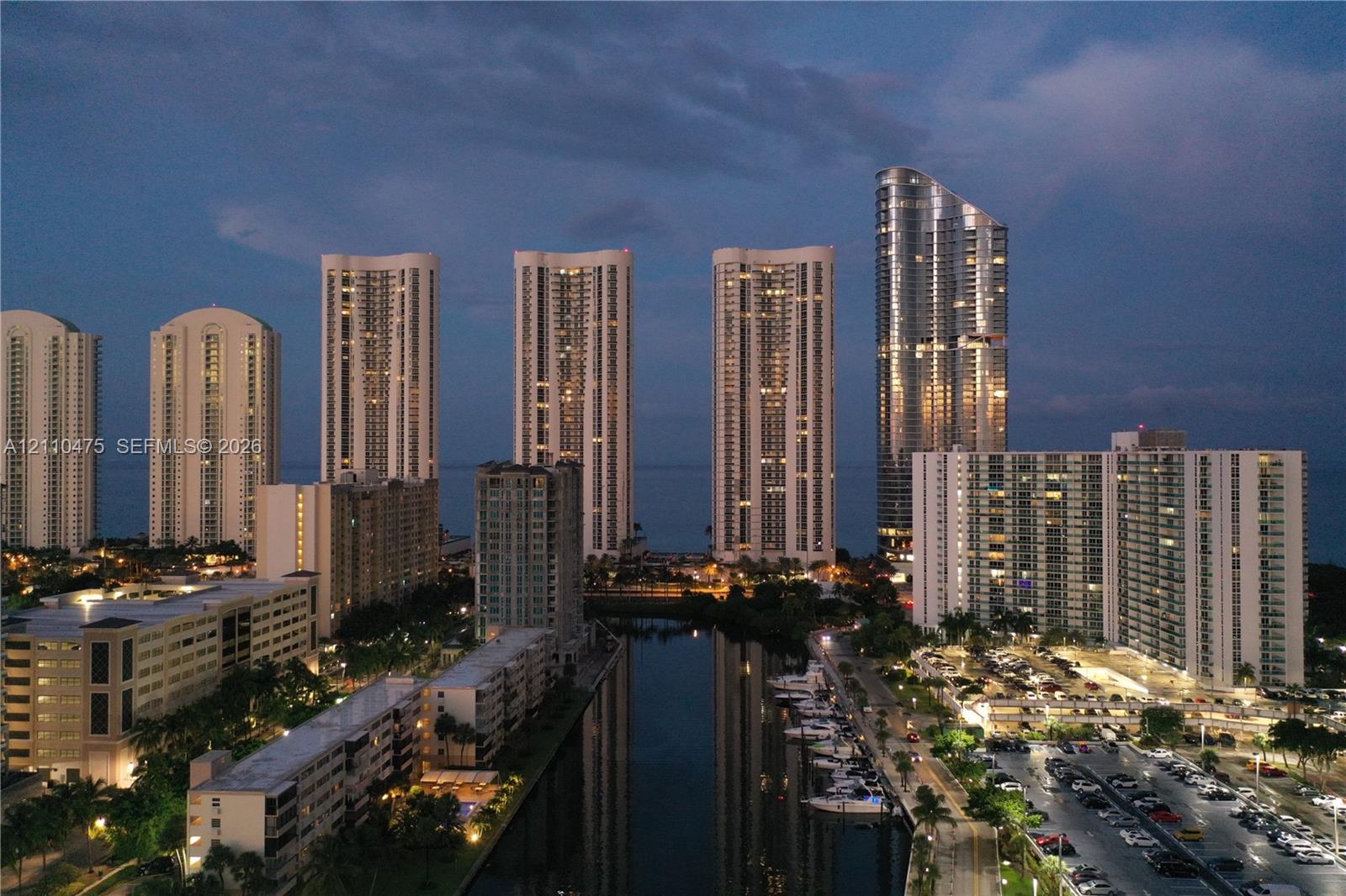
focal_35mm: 28
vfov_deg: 46.4
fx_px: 1047
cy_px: 448
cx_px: 673
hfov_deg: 65.5
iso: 800
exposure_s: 1/10
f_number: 2.8
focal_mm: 10.26
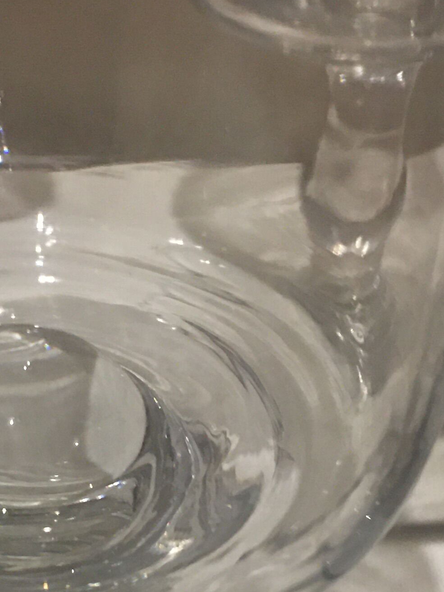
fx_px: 1523
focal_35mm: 89
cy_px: 570
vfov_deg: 21.4
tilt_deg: -35.3
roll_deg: +0.5
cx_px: 83
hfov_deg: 16.5
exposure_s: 1/10
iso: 80
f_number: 2.2
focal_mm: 4.15
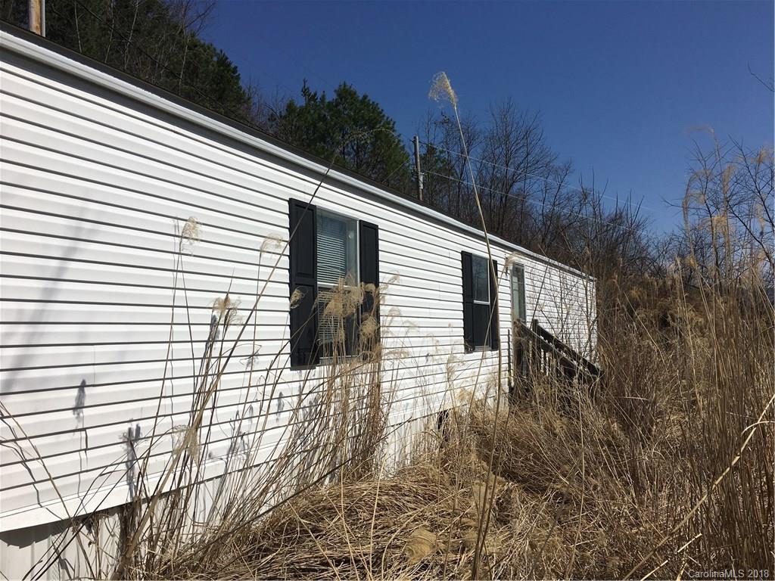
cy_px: 290
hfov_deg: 61.7
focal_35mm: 29
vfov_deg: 48.2
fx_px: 649
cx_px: 388
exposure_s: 1/5128
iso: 25
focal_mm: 4.15
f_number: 2.2
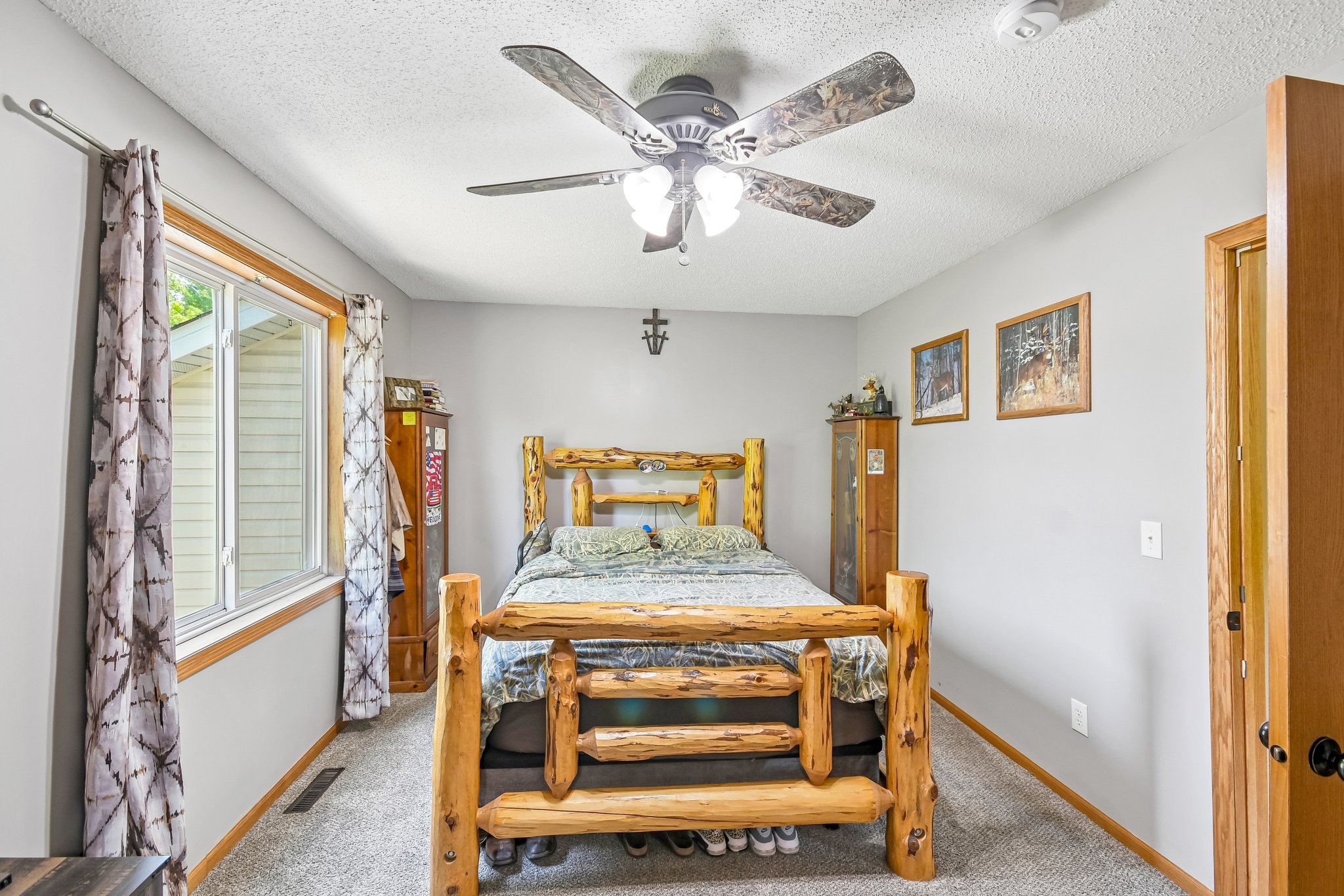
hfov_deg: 100.4
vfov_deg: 77.3
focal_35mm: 15
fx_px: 560
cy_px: 448
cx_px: 672
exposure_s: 1/20
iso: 400
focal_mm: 10
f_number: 6.3
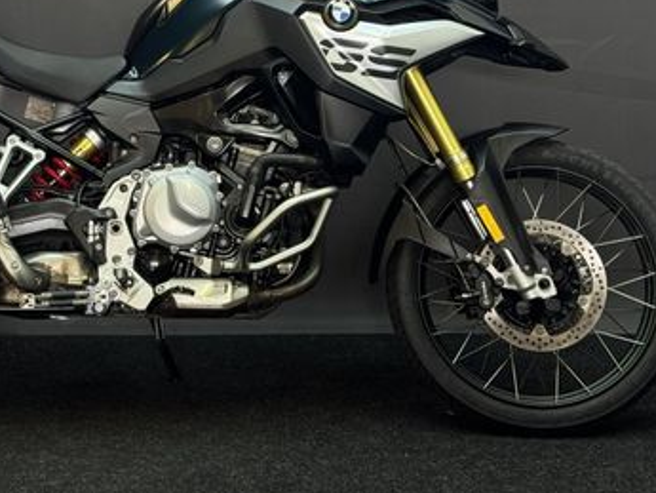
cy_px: 95
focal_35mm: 89
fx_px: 1687
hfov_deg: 21.8
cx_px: 162
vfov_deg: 16.5
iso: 50
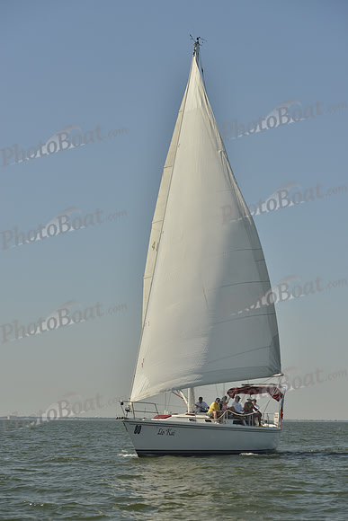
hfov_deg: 17.5
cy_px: 260
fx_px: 1130
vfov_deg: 26.0
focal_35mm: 78
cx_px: 174
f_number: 6.3
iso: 200
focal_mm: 78
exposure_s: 1/800
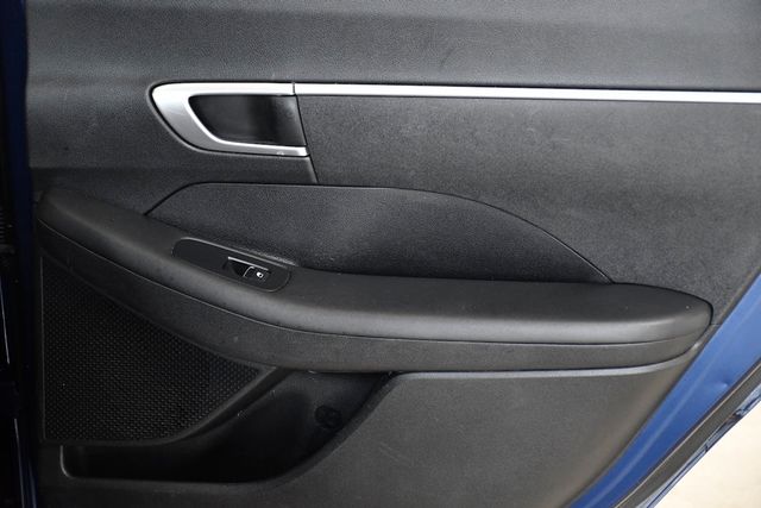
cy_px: 254
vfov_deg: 15.2
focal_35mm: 90
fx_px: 1903
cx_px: 380
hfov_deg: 22.6
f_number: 5
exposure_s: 1/250
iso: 2500
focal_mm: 60
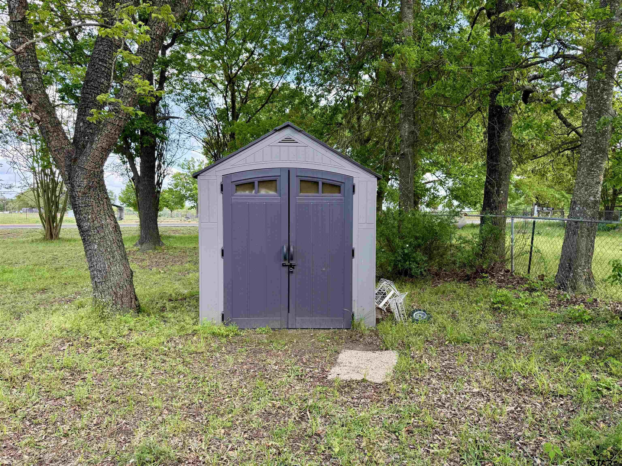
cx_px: 311
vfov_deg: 56.8
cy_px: 233
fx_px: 431
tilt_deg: -2.4
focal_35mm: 24
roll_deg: -1.0
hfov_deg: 71.6
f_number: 1.78
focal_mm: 6.76
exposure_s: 1/510
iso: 100
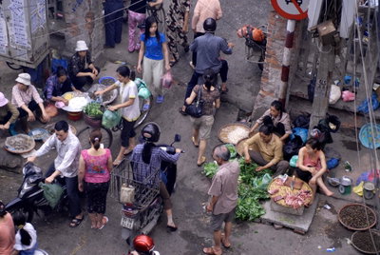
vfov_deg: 15.2
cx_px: 190
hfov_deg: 22.6
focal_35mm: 90
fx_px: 951
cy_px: 128
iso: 100
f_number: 2.8
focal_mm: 60
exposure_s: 1/60
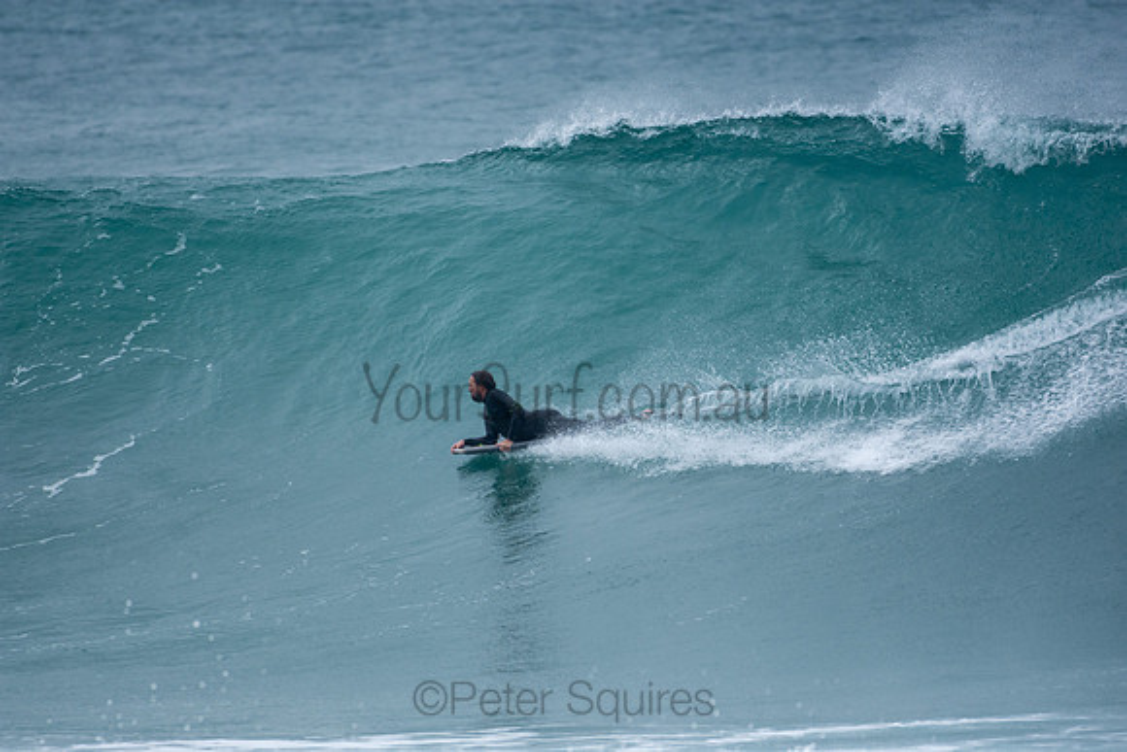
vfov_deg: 1.8
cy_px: 376
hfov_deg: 2.7
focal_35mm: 750
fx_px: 23484
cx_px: 564
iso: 320
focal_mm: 500
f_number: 5.6
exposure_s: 1/1250
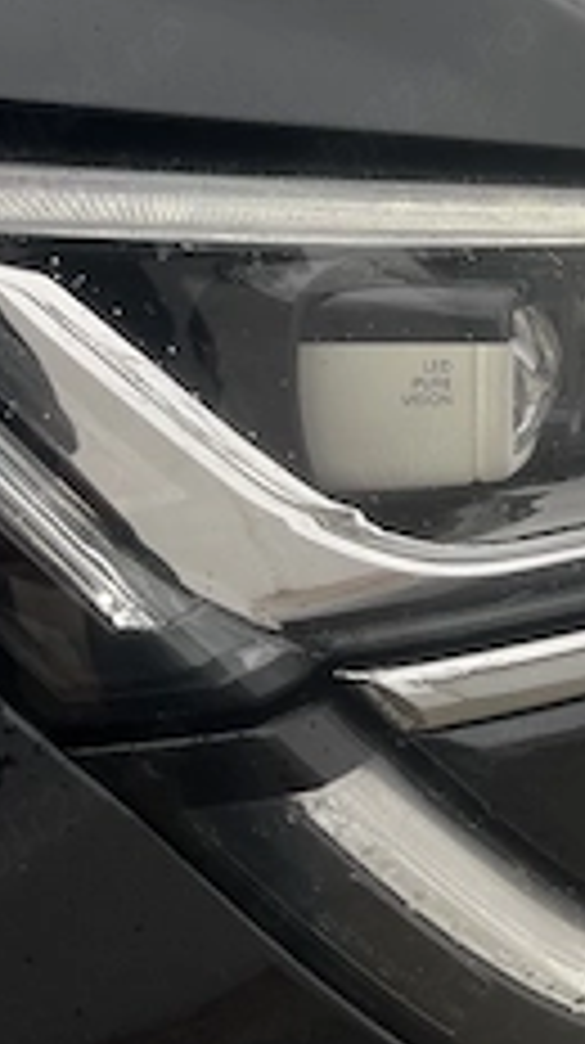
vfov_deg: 41.4
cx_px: 482
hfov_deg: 24.9
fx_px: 1300
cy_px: 176
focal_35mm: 47
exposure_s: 1/100
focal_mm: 5.1
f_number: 1.6
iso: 50
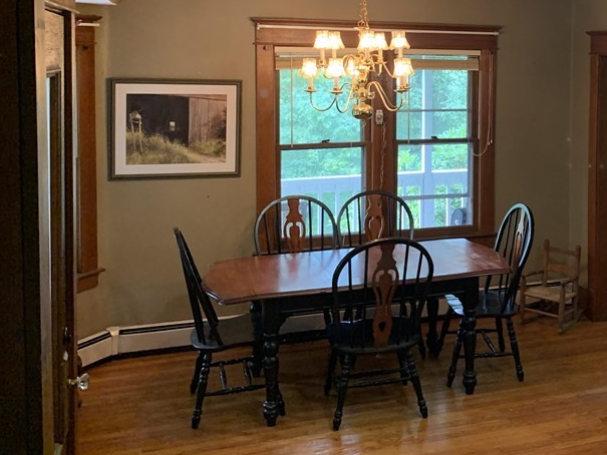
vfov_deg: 32.2
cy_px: 108
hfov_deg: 41.0
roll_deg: -0.4
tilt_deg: -3.3
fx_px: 772
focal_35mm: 44
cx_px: 492
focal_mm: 4.25
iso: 320
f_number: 1.8
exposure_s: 1/60
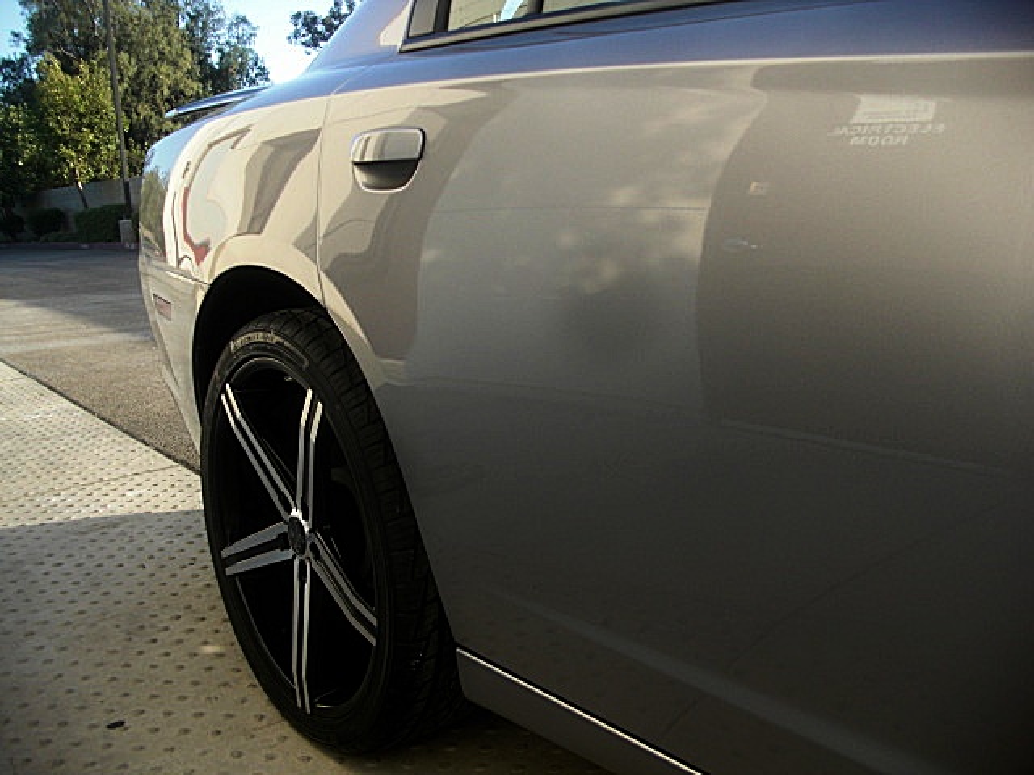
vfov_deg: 39.7
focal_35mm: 36
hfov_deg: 51.4
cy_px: 388
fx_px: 1075
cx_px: 517
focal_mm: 6.3
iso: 50
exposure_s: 1/200
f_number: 2.8
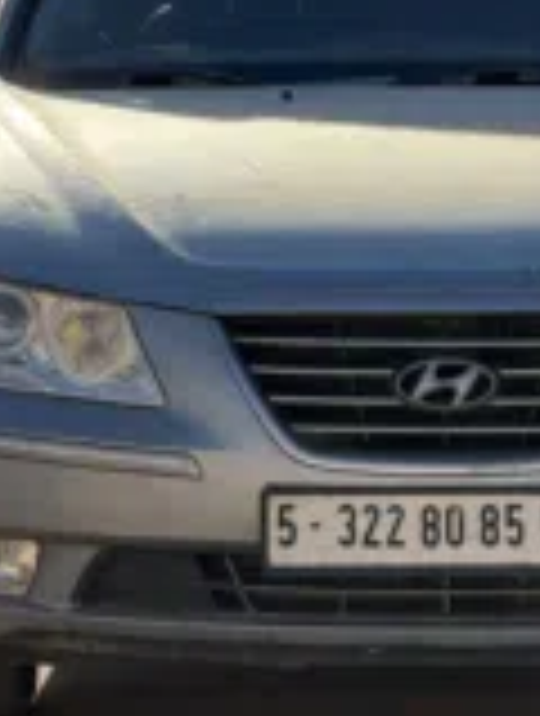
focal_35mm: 301
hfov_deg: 5.0
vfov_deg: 6.6
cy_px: 626
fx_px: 6236
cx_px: 396
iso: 64
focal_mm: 15.66
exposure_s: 1/1206
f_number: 2.8
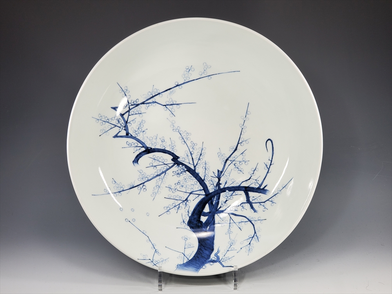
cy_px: 147
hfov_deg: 36.8
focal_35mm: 52
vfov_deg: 28.0
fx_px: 589
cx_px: 196
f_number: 2.4
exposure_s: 1/60
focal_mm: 6
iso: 50
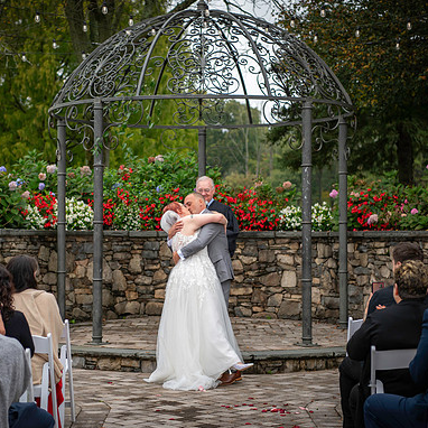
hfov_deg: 21.6
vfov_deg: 21.7
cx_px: 175
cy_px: 215
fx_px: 1119
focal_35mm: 80
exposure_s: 1/400
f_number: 2.8
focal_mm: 62
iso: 800
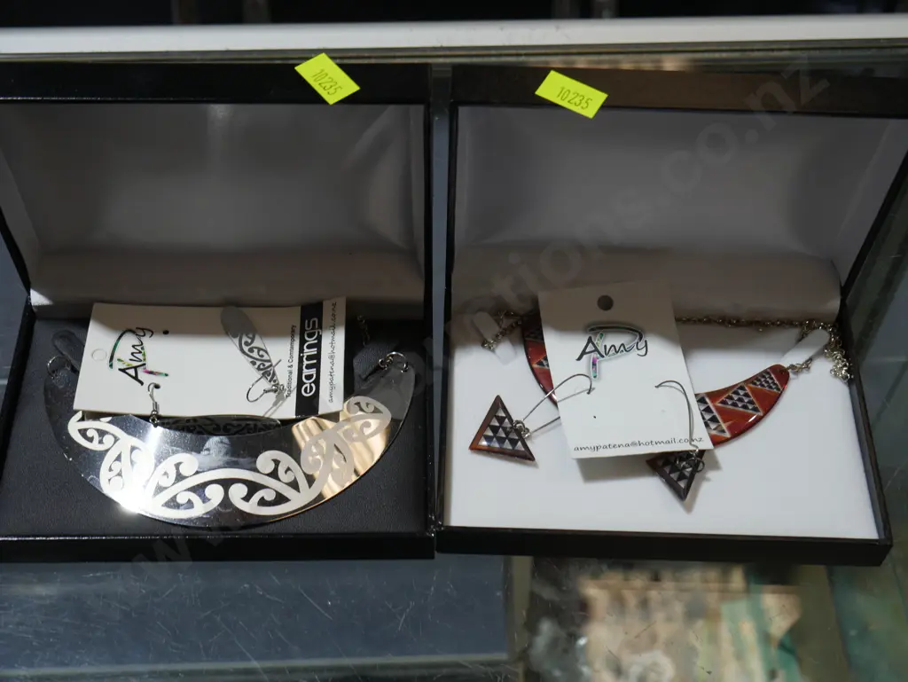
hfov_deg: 38.2
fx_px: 1312
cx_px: 454
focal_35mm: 50
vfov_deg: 29.1
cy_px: 341
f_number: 5.3
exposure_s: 1/60
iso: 200
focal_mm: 25
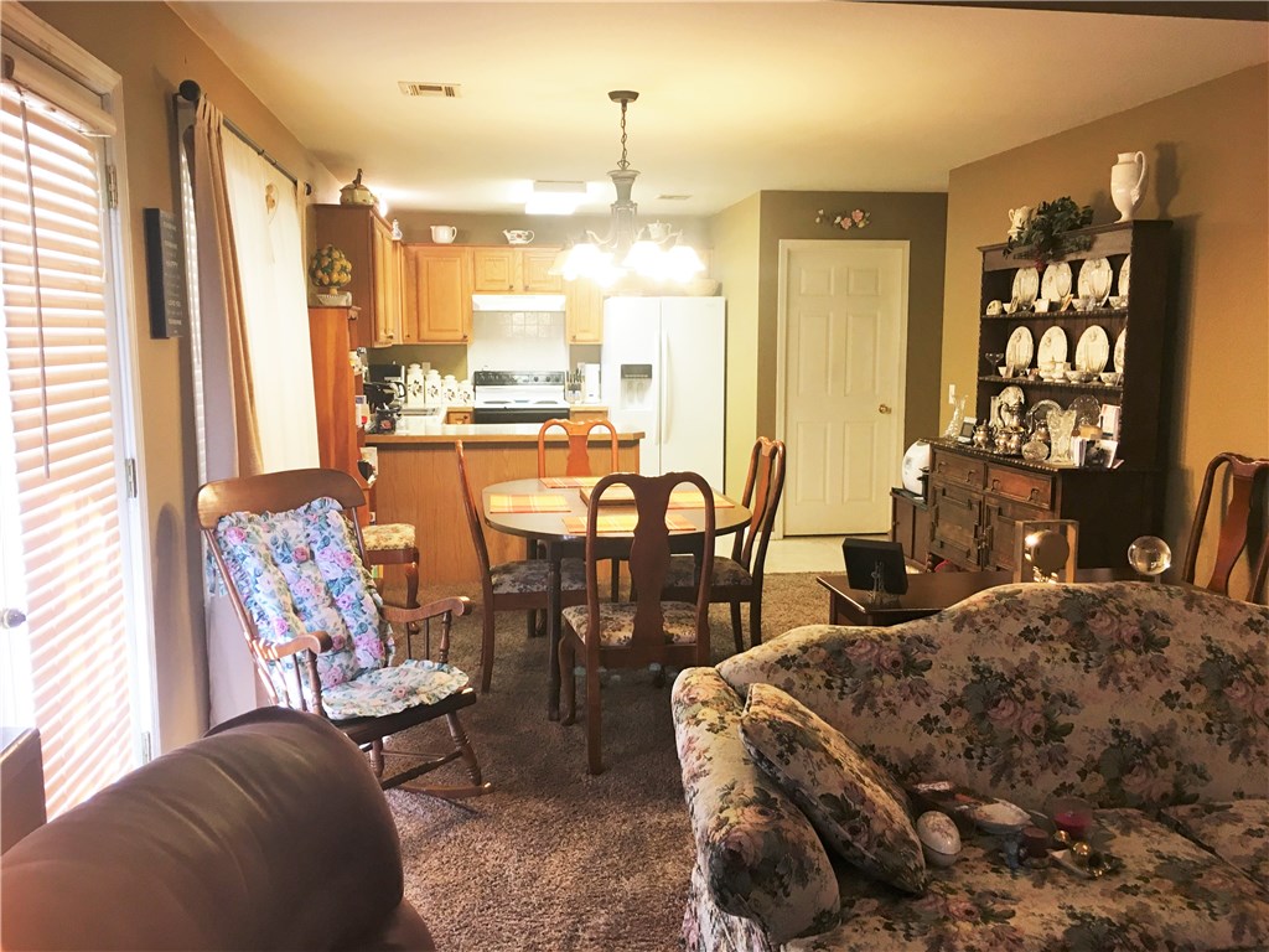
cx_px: 634
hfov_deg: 61.7
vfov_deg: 48.2
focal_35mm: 29
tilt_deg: -6.9
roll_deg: +0.4
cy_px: 476
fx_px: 1063
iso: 80
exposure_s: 1/30
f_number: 2.2
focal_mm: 4.15
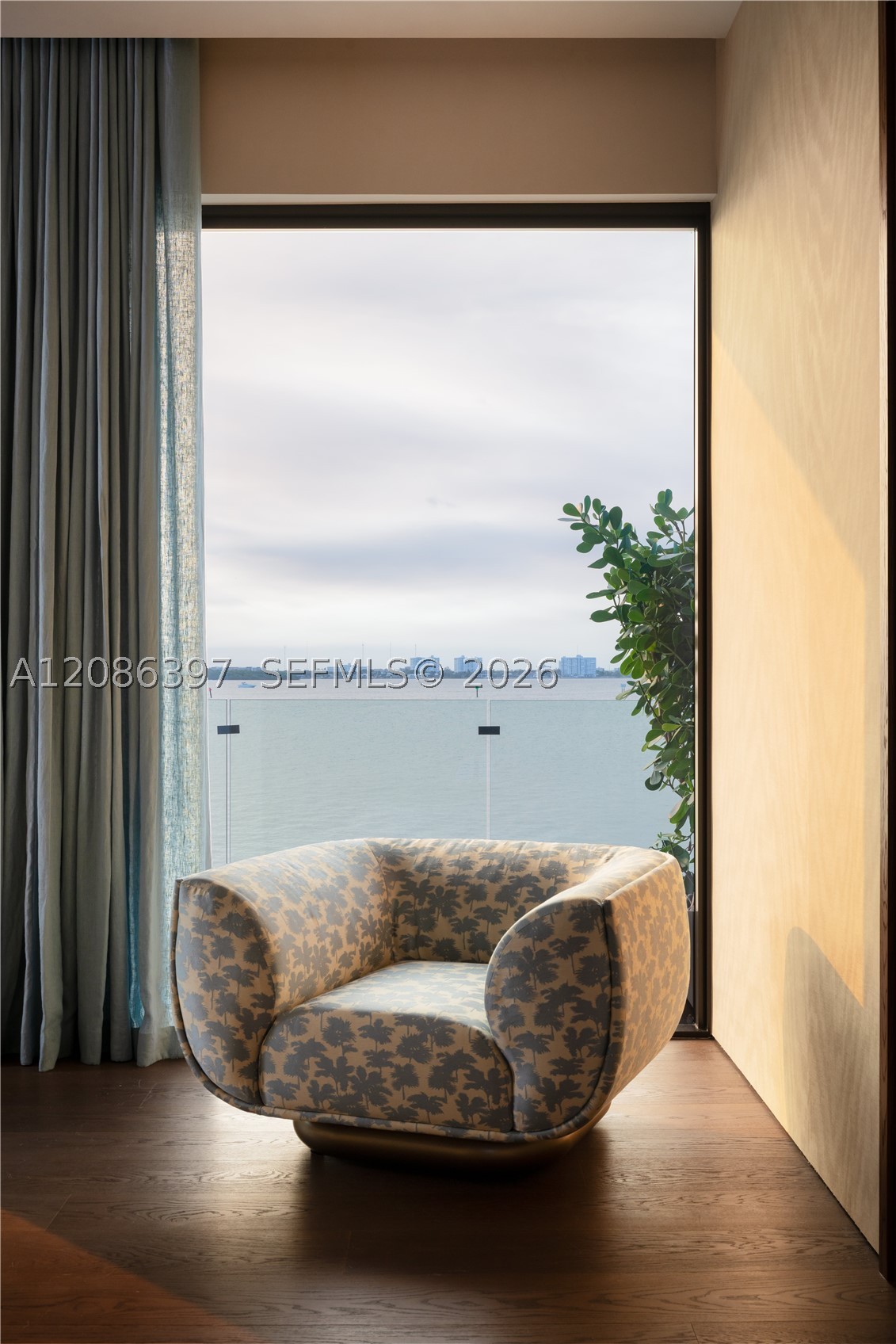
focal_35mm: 39
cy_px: 672
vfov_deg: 49.5
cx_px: 448
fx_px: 1456
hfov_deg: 34.2
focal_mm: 39
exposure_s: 1/13
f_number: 10
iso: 250
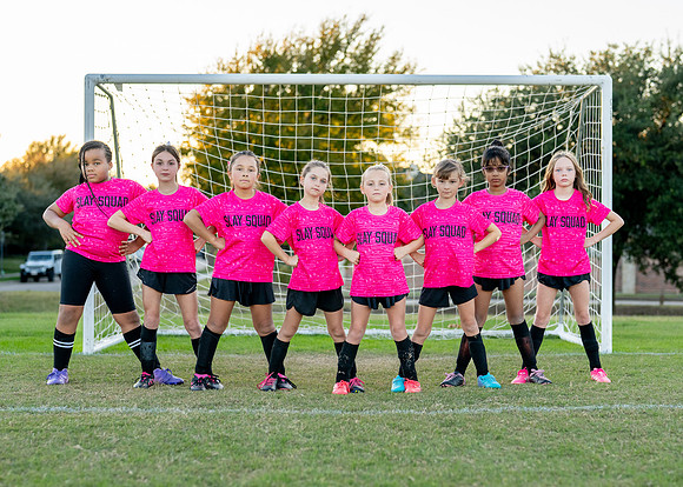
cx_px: 362
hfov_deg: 28.0
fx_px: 1369
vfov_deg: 20.2
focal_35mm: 71
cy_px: 258
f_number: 2
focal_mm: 50
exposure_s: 1/1000
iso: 320
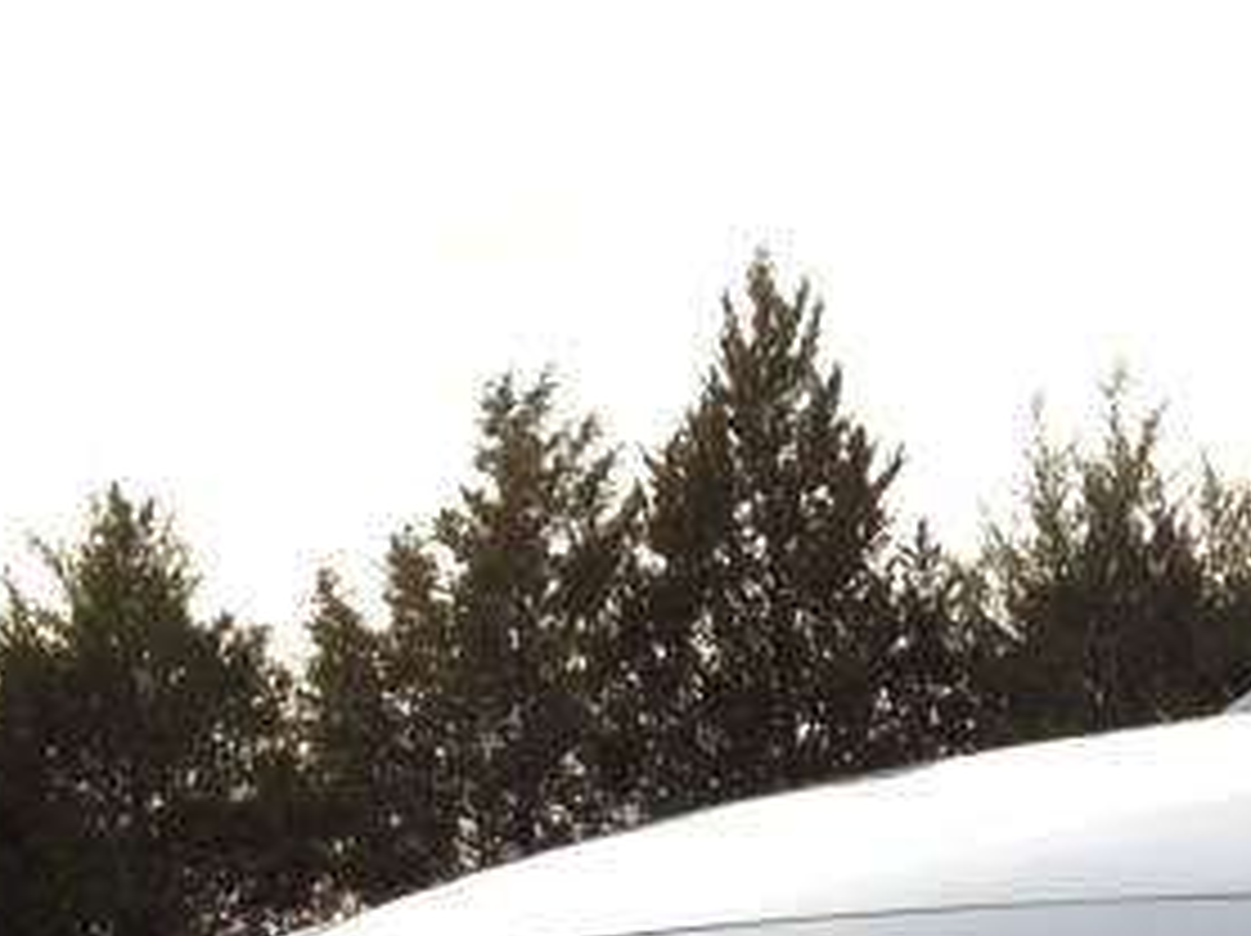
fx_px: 4658
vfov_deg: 10.9
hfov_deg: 14.5
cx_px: 1732
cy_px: 1557
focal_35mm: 129
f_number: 2.4
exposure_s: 1/310
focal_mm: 4.3
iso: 64
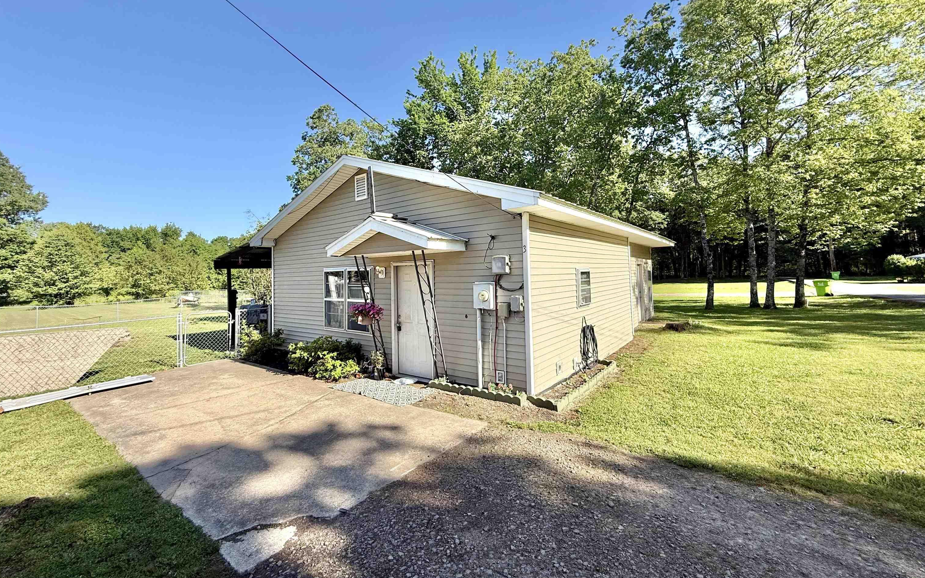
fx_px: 378
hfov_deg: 101.5
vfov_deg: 74.5
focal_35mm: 15
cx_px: 464
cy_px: 256
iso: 50
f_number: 2.2
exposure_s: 1/1167
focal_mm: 2.22
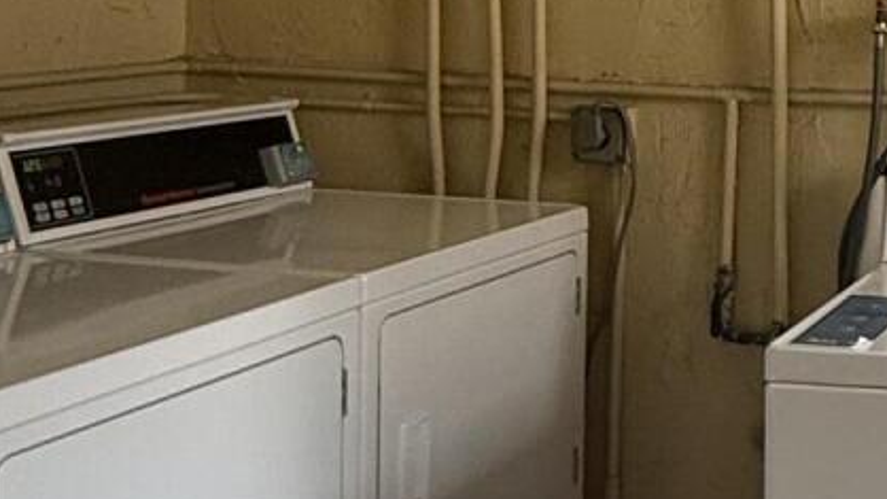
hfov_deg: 25.8
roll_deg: -1.7
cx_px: 1076
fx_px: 1717
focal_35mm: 73
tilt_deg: -1.9
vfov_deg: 16.3
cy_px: 36
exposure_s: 1/99
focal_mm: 2.22
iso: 125
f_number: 2.2
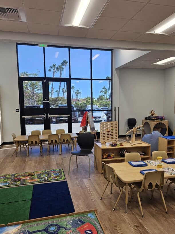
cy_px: 127
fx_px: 195
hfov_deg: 48.2
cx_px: 96
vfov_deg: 61.6
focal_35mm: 29
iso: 50
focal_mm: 6.3
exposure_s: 1/120
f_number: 1.7
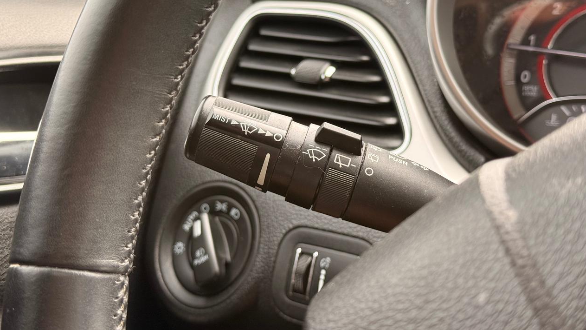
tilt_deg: -13.2
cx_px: 295
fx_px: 823
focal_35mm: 53
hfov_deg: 39.2
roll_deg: +2.0
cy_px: 119
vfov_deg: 22.6
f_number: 1.78
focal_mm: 6.76
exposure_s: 1/130
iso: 80
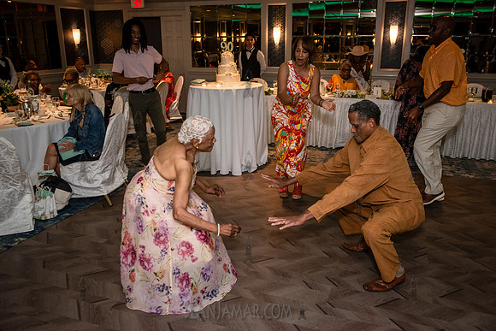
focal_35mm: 29
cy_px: 166
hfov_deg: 63.6
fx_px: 400
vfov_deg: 45.0
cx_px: 248
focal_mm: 29
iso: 1600
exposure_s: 1/200
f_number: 4
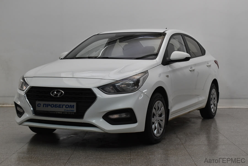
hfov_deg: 33.4
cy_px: 83
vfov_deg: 22.7
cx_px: 124
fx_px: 414
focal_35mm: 60
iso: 800
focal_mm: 40
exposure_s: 1/80
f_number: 8
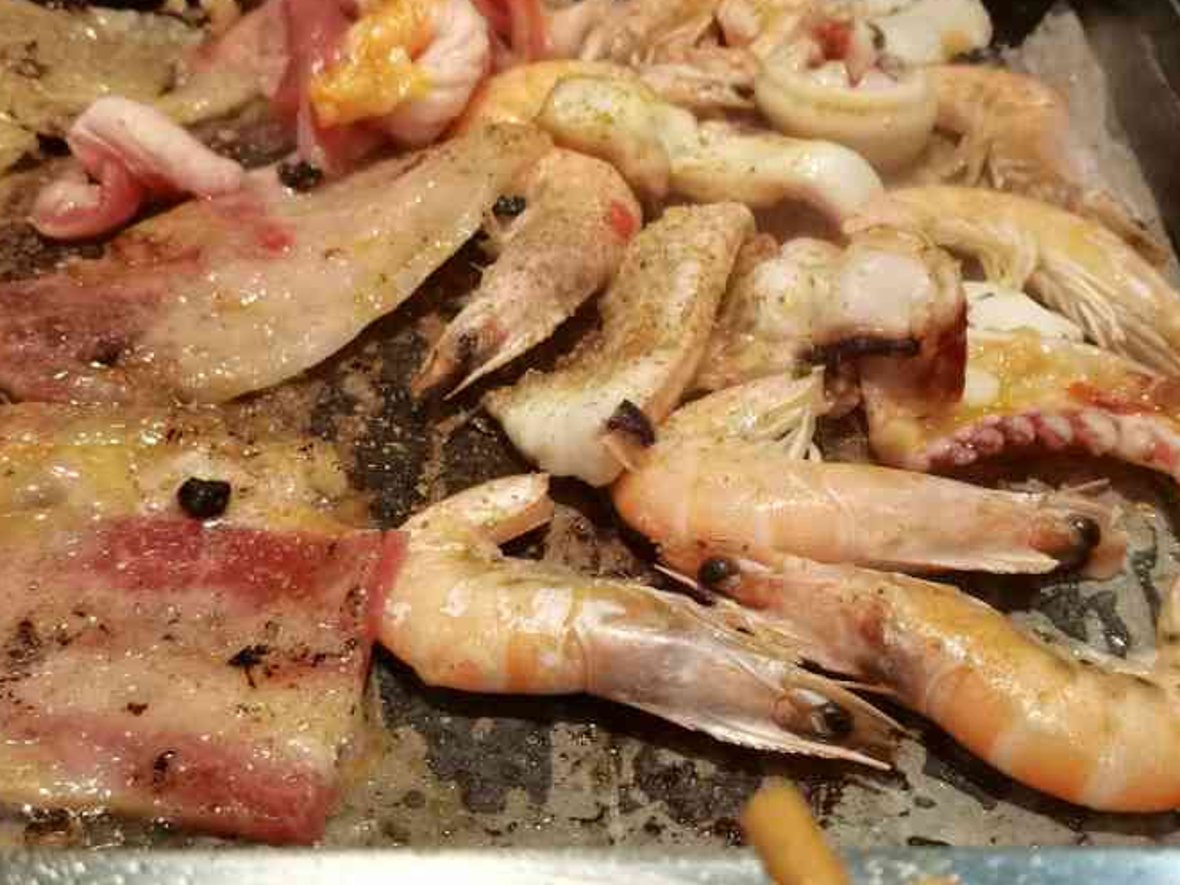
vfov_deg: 27.5
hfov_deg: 36.2
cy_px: 428
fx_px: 1807
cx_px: 608
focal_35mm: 53
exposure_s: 1/33.3
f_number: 1.9
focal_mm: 4.94
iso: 250
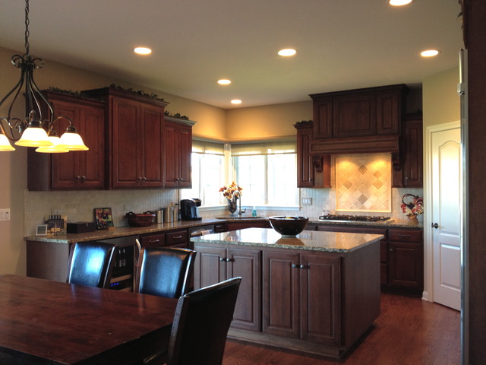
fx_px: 491
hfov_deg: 52.6
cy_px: 182
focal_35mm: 35
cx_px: 243
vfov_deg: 40.7
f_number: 2.4
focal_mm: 4.28
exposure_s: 1/20
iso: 100
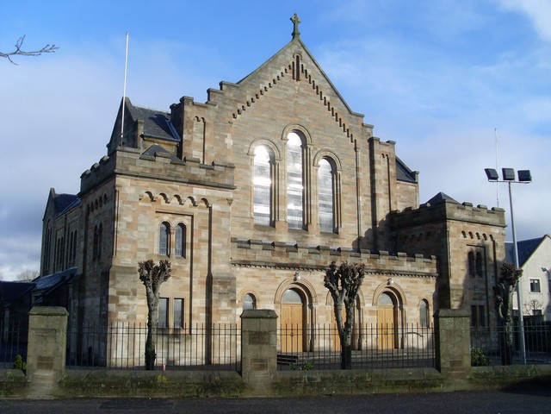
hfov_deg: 49.0
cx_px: 276
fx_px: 605
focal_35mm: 38
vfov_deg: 37.7
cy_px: 207
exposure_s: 1/250
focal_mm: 6.3
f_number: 7.7
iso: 80
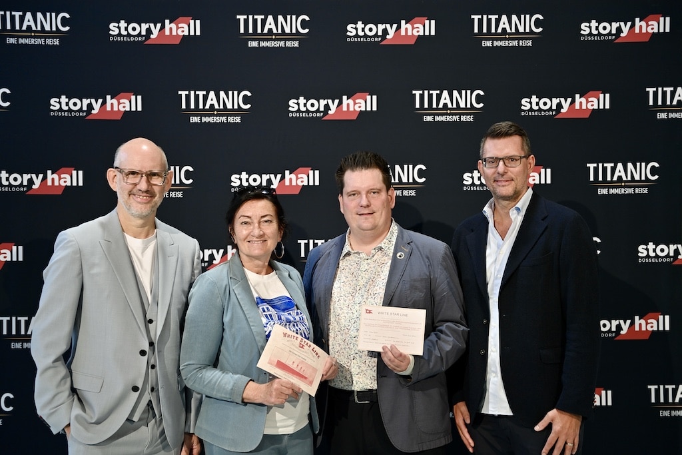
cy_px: 228
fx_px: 985
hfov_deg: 38.2
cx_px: 341
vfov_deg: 26.0
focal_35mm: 52
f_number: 2.8
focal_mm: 52
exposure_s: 1/125
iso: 250
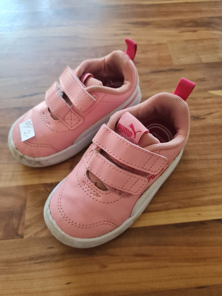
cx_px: 111
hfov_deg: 53.1
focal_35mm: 26
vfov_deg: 67.3
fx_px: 222
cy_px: 148
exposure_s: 1/50
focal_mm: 5.4
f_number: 1.8
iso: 250
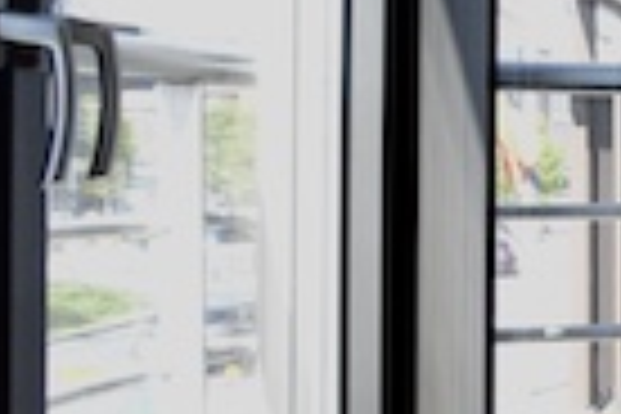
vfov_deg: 13.1
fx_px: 1794
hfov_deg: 10.8
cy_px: 126
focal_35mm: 104
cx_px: 1953
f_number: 4.5
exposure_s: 1/80
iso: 200
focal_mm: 14
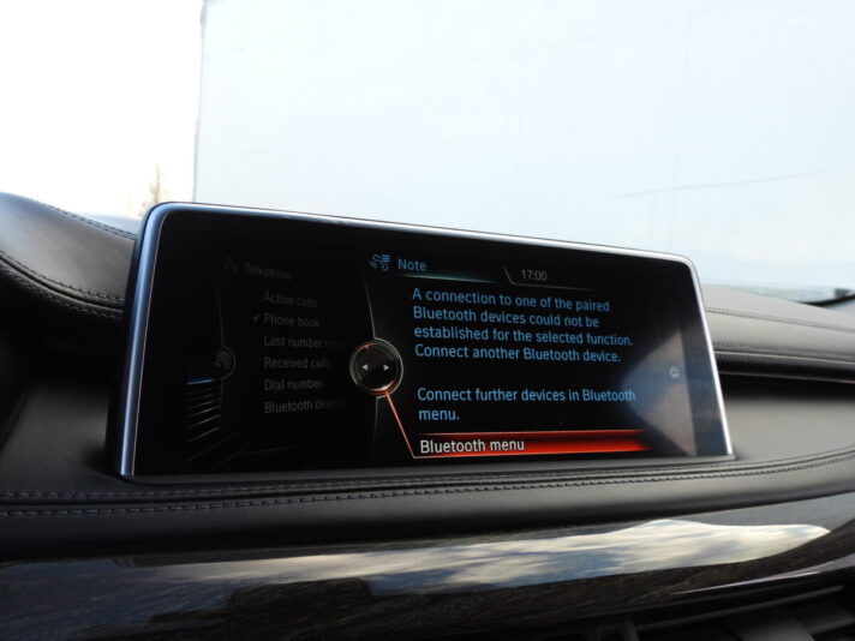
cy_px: 320
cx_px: 428
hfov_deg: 60.0
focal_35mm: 30
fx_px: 741
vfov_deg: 46.8
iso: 100
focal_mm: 5.4
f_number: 3.2
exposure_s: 1/125
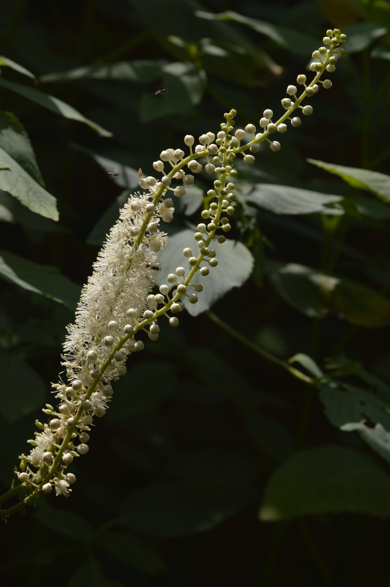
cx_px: 195
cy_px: 294
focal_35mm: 135
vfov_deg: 15.2
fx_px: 2198
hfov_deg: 10.1
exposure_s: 1/320
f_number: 11
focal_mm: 90
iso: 100
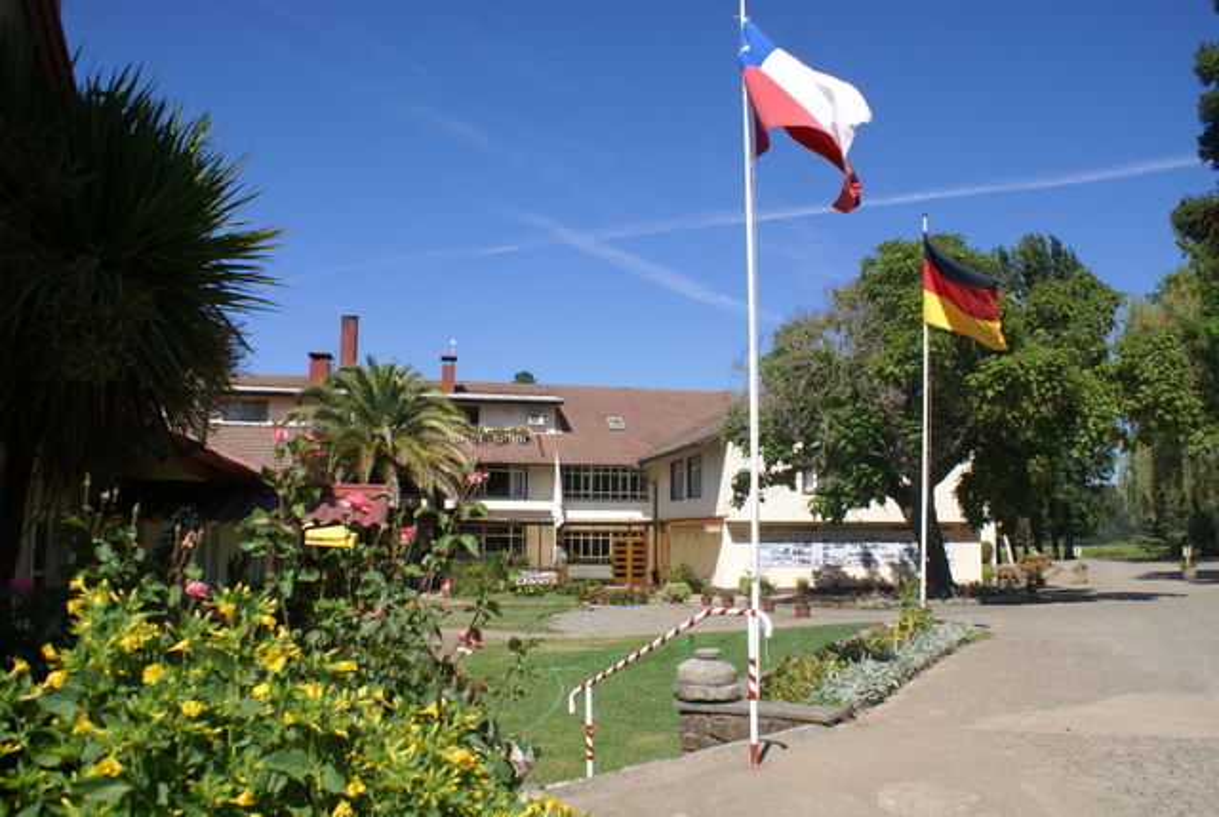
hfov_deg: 61.8
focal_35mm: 30
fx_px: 1017
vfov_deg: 43.8
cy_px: 408
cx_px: 610
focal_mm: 20
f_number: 5.6
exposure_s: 1/500
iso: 100
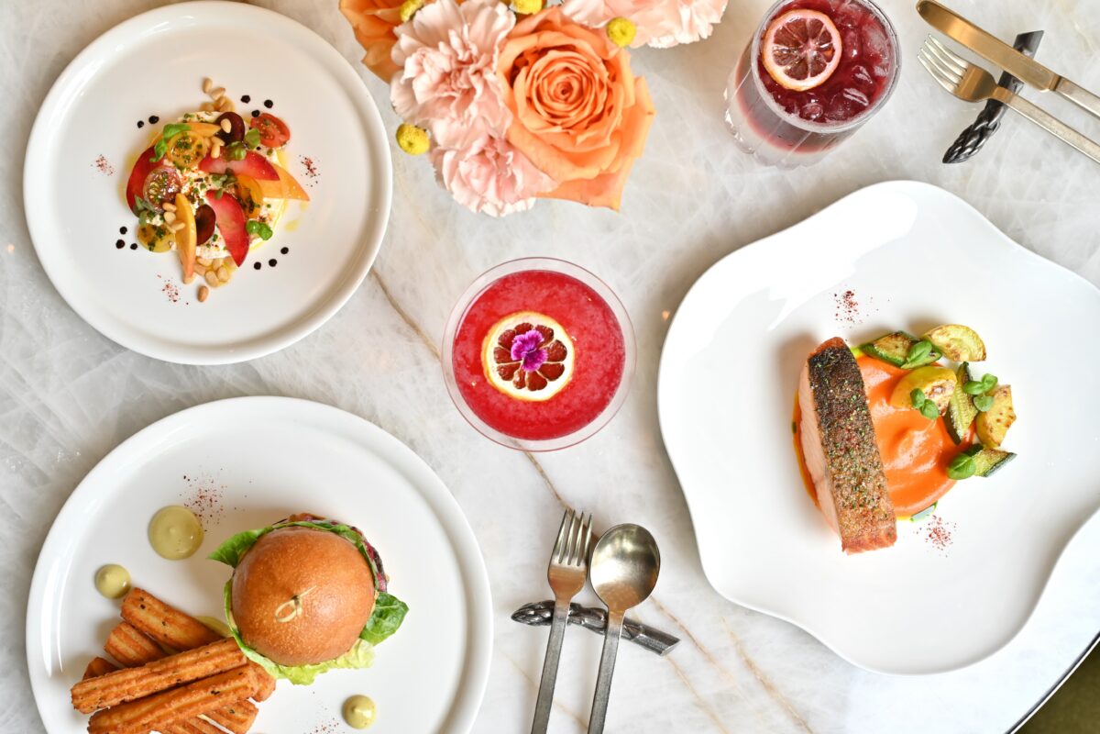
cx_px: 550
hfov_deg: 48.5
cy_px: 367
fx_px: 1222
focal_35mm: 40
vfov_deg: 33.4
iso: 400
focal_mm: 40
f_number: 9
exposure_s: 1/125
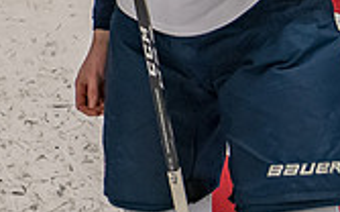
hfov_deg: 7.3
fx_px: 2592
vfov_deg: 4.6
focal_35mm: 280
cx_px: -292
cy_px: -116
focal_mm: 44
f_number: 4
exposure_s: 1/250
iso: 1250
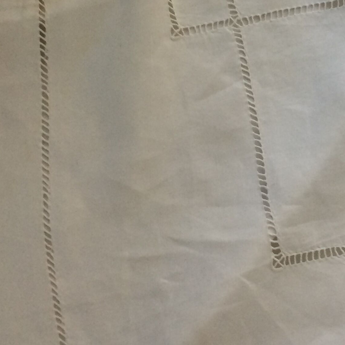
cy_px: 18
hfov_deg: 23.0
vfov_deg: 22.6
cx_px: 279
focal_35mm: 74
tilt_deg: -76.9
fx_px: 834
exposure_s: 1/33
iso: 40
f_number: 2.2
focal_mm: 4.15
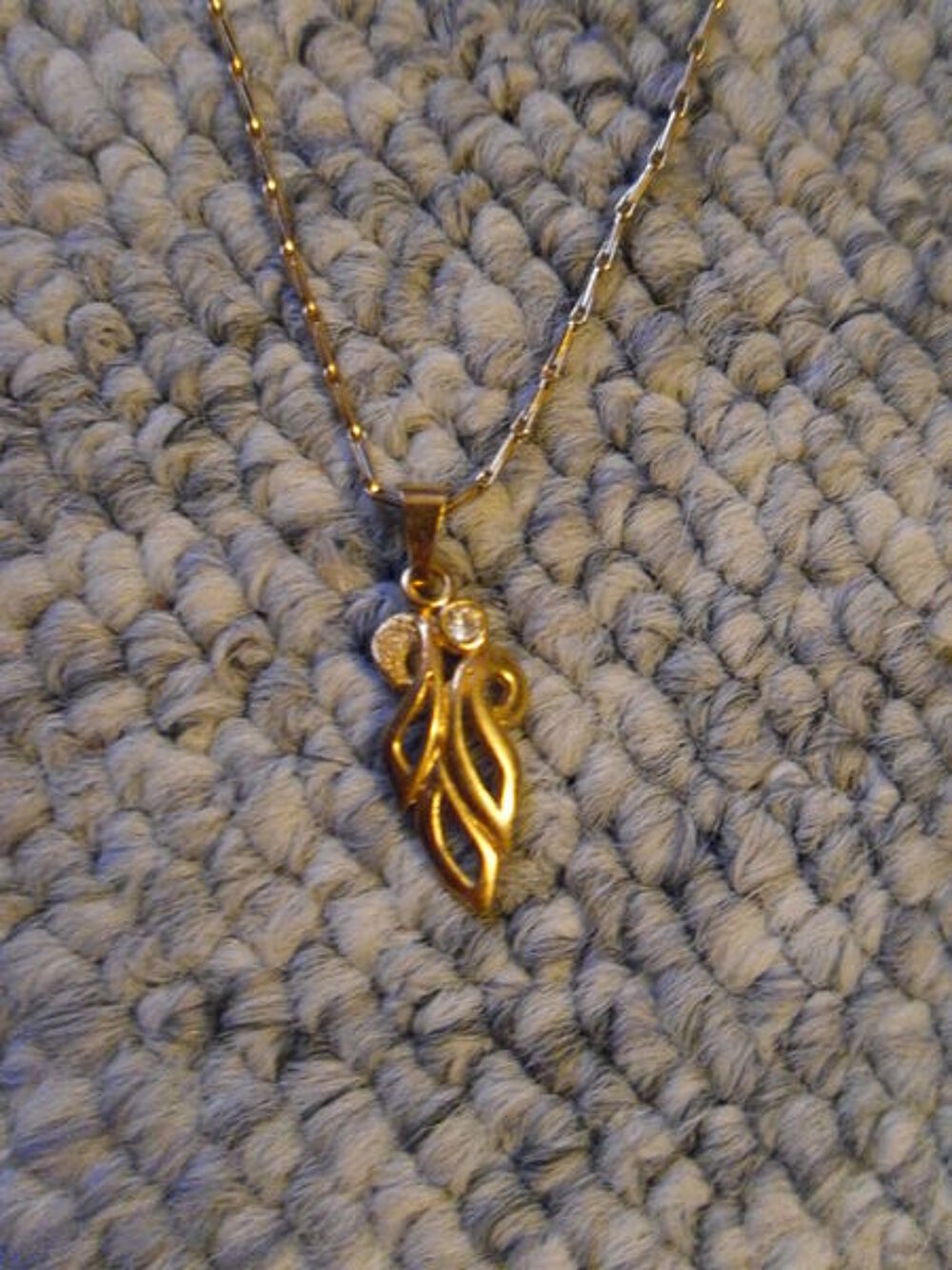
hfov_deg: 40.7
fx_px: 1283
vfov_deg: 52.6
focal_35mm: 35
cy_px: 635
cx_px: 476
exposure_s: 1/8
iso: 800
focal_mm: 6.3
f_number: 3.5
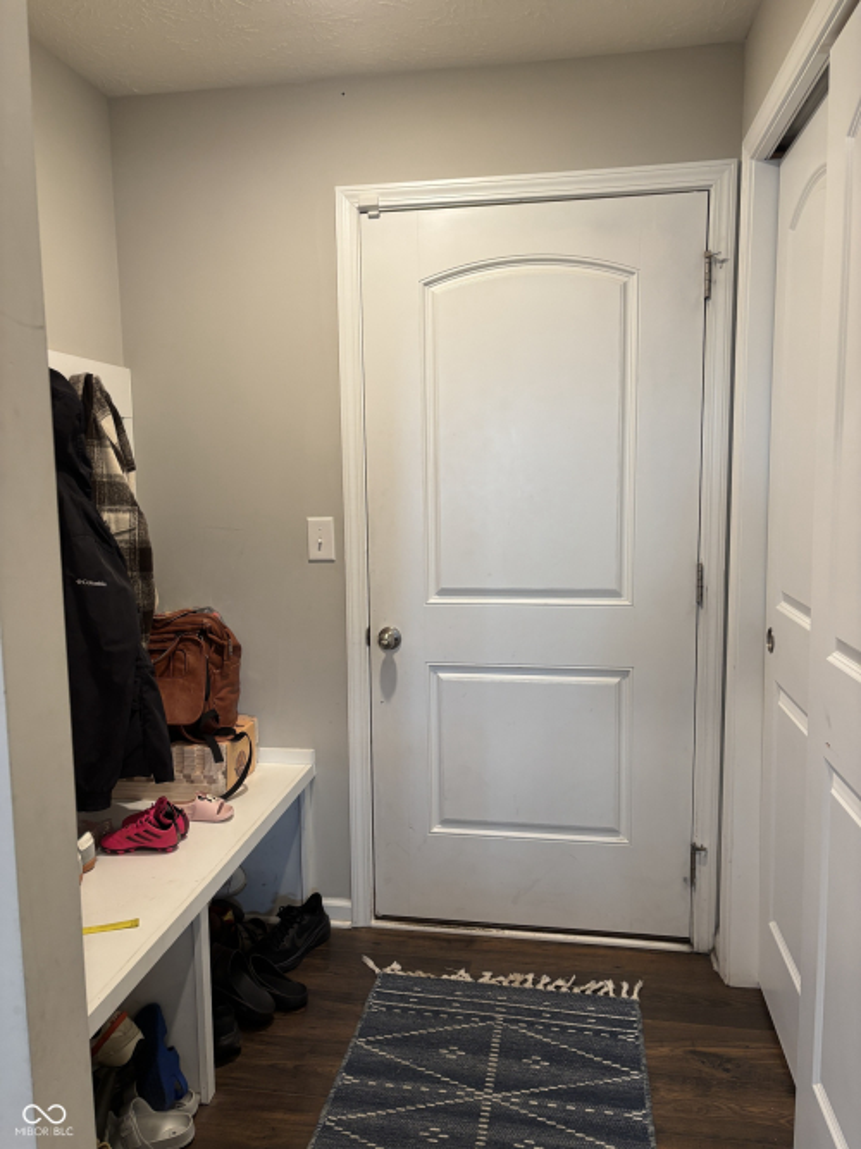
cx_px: 430
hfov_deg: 53.0
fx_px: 863
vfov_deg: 67.3
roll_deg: +0.1
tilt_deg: -6.1
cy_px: 574
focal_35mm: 26
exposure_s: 1/60
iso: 100
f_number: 1.6
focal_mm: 5.96
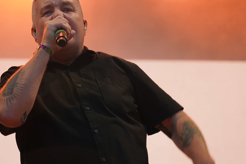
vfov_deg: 8.8
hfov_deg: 13.2
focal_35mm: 155
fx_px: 1059
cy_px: 54
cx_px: 128
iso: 640
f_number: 4
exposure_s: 1/160
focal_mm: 105
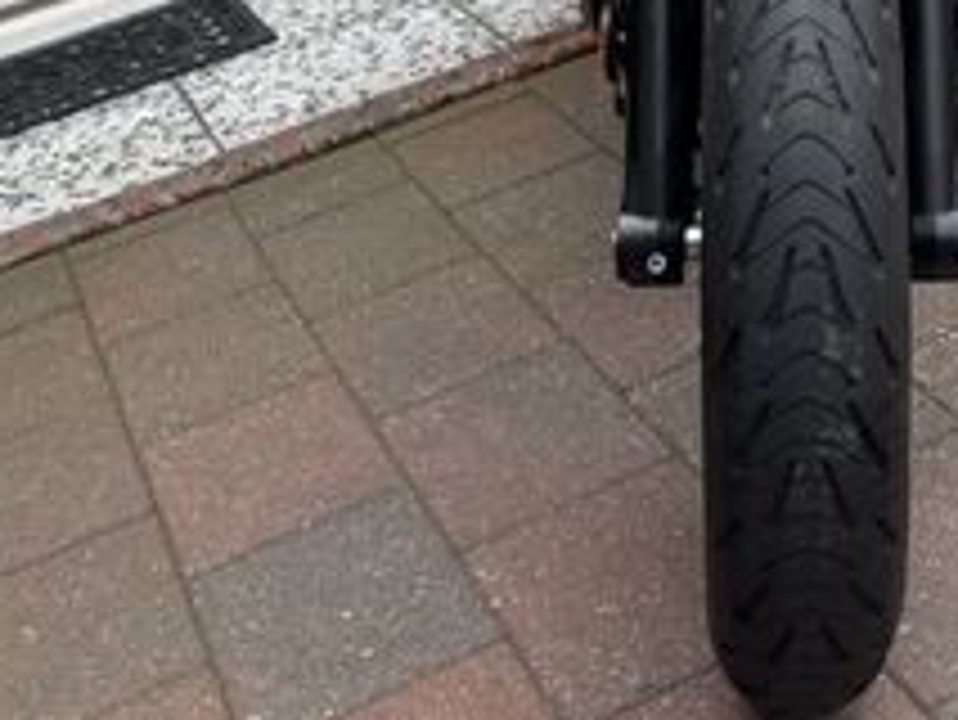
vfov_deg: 17.5
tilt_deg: -11.8
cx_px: 841
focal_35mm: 78
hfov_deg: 24.4
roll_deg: +13.6
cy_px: -256
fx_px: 2160
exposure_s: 1/355
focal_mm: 5.96
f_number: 1.6
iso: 50
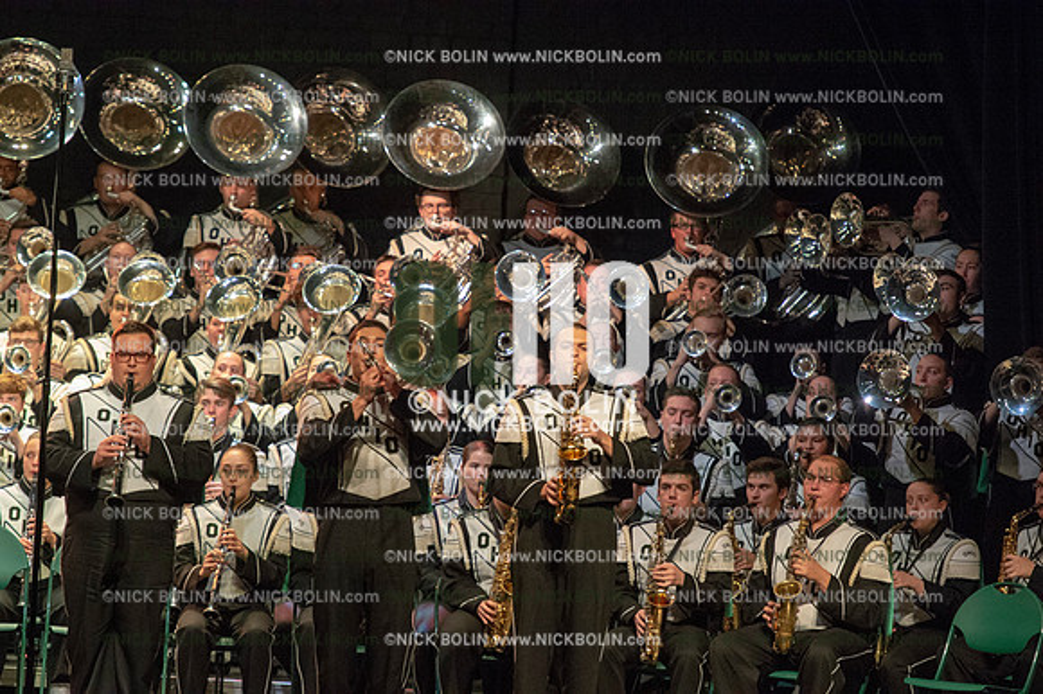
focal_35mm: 240
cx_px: 522
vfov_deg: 5.7
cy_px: 347
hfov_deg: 8.6
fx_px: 6949
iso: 8000
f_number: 5.6
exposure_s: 1/250
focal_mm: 240
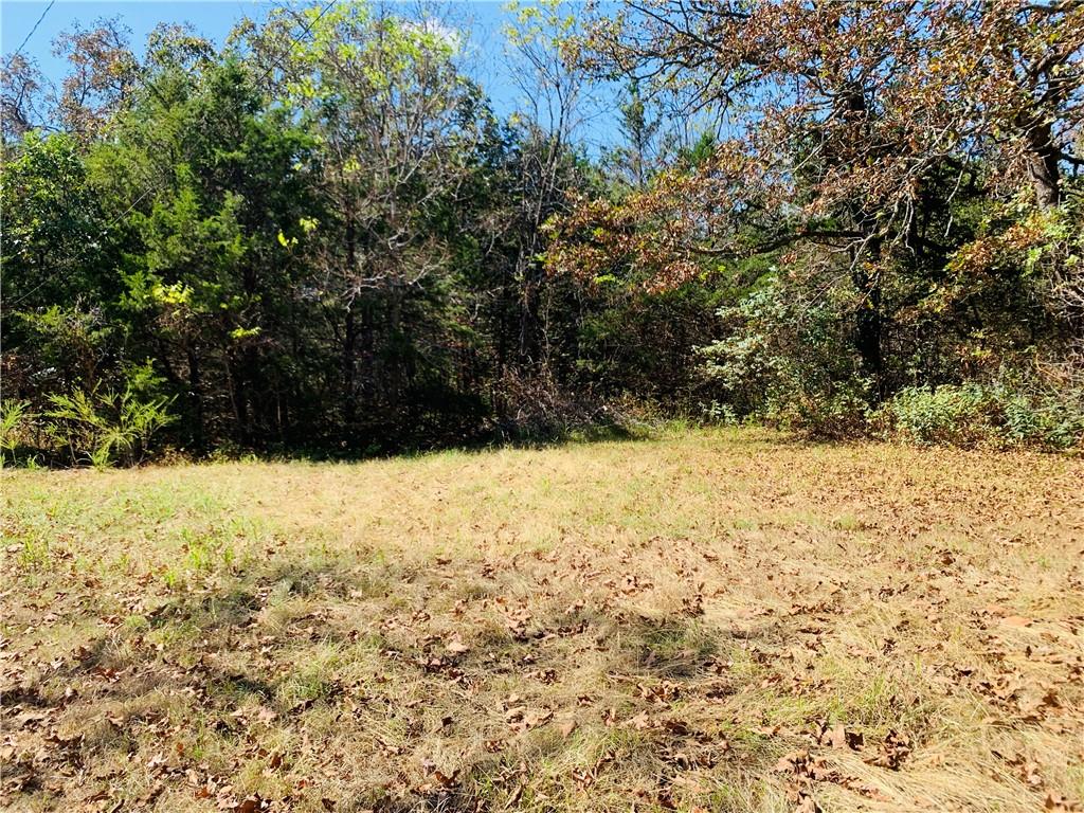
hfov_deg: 67.3
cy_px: 406
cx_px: 542
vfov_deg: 53.1
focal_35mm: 26
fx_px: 814
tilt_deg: -2.7
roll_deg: +2.2
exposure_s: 1/856
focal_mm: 4.25
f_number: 1.8
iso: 25
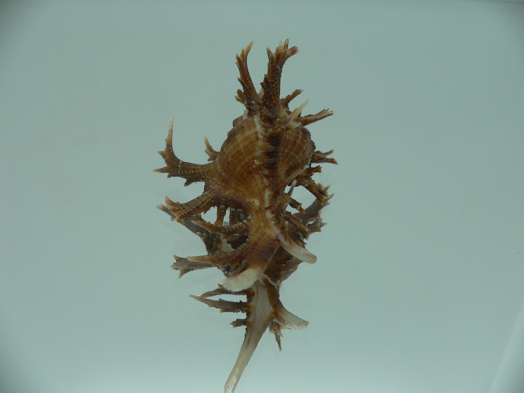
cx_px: 262
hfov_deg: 52.6
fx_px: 530
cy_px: 196
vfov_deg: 40.7
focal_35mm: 35
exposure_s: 1/60
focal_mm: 4.6
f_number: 2.8
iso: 80
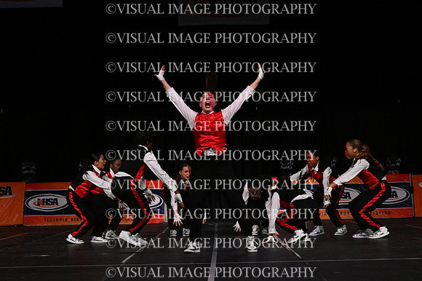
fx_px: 1125
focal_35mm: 96
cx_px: 211
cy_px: 140
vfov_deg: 14.2
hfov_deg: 21.3
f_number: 4
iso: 6400
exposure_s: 1/1000
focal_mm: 64
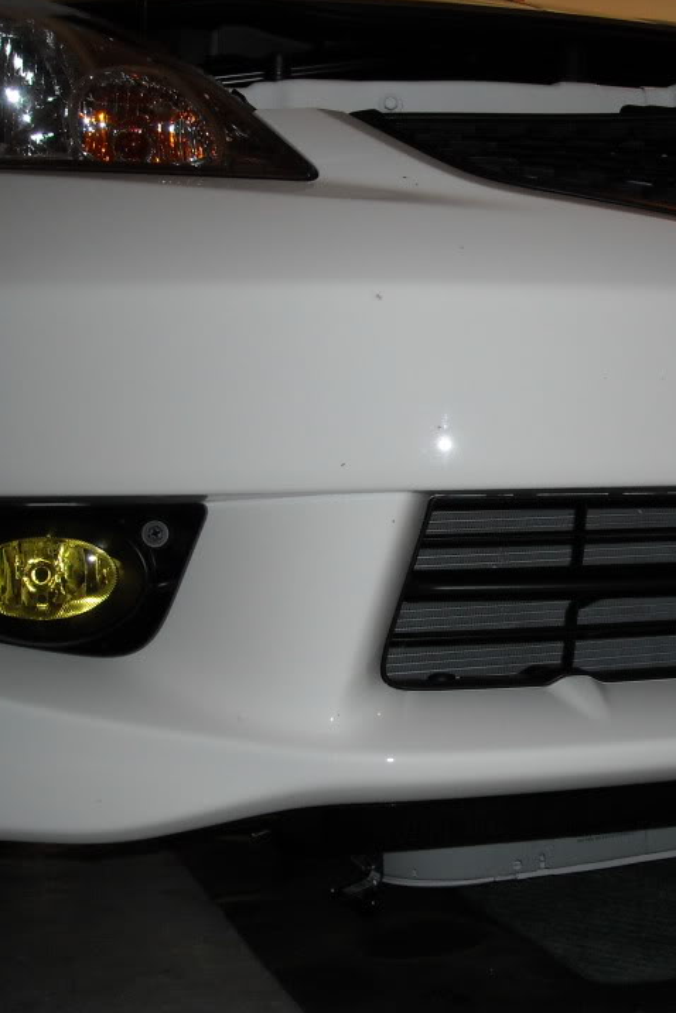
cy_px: 538
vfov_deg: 38.2
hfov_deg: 25.7
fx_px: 1465
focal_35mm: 52
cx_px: 509
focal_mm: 5.7
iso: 200
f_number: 2.8
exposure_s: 1/60
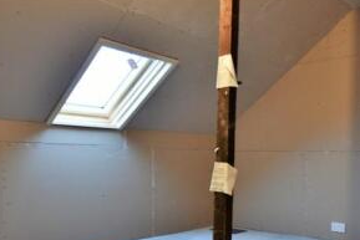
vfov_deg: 38.4
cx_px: 297
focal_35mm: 34
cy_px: 164
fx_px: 340
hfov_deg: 51.6
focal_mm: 10
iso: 100
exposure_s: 1/3
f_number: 4
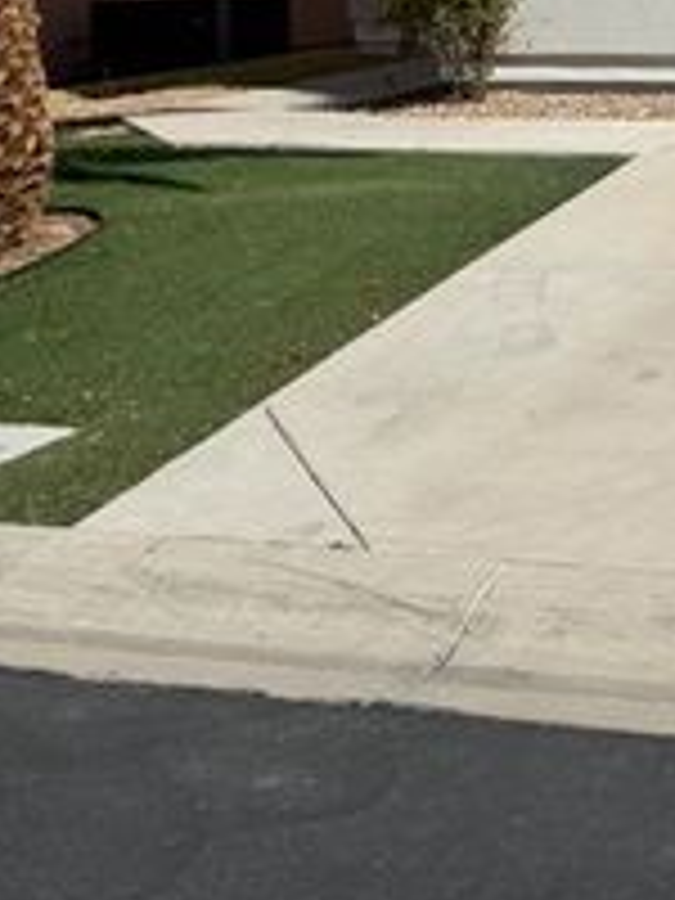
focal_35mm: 80
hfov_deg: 17.7
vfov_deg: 22.1
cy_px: -245
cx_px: 760
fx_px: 2080
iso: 80
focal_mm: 6.76
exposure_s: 1/10309
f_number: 1.78
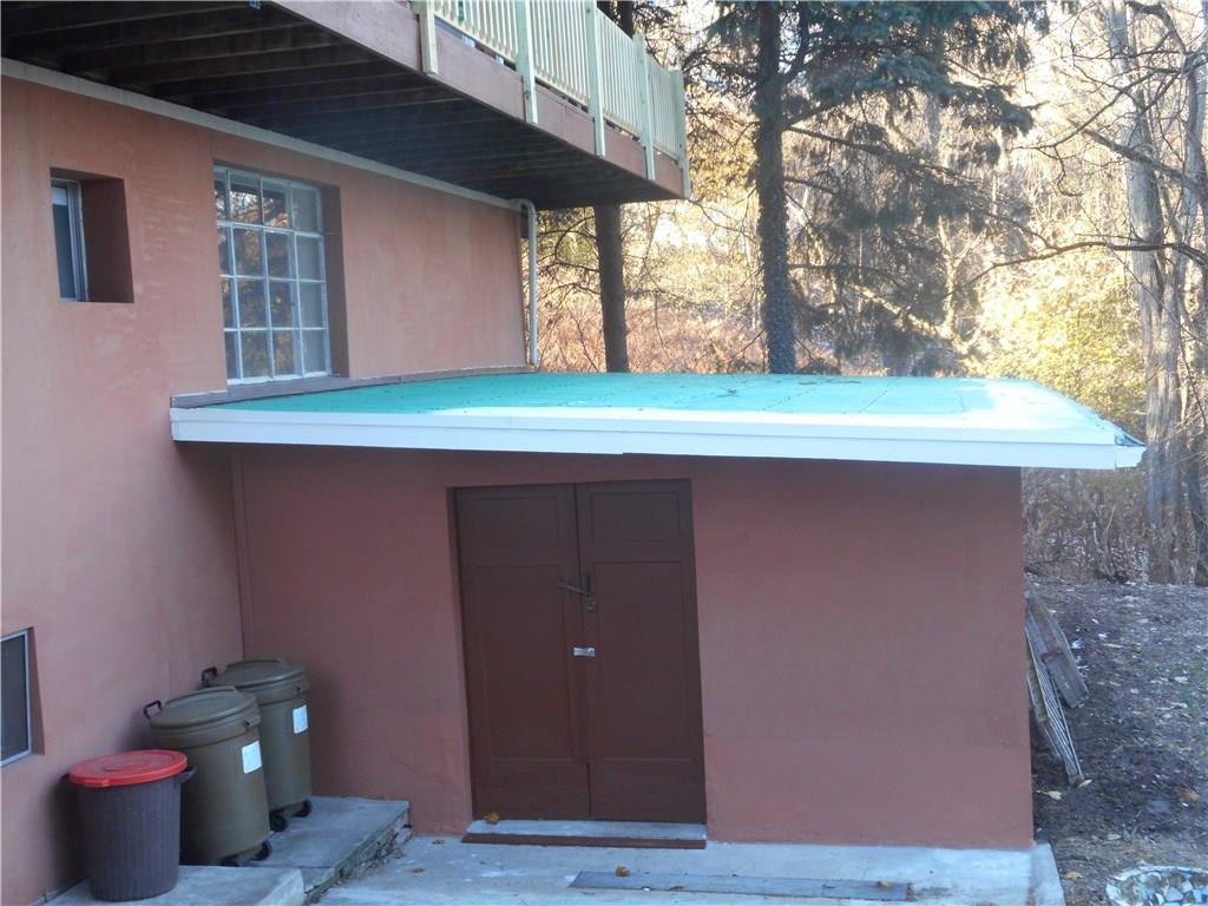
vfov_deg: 32.9
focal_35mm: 44
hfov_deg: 42.9
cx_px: 604
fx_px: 1535
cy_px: 453
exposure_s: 1/30
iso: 180
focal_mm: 7.9
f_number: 4.7
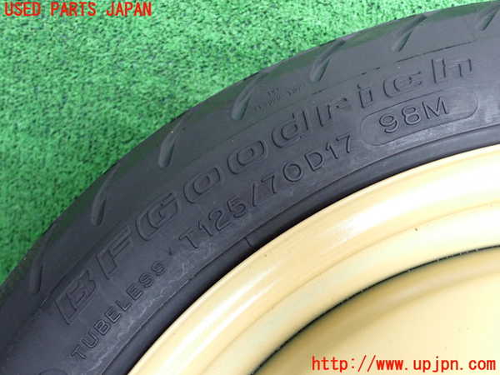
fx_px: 636
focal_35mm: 44
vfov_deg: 32.9
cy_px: 188
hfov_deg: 42.9
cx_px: 250
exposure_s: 1/125
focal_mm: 7.84
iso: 800
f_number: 2.9
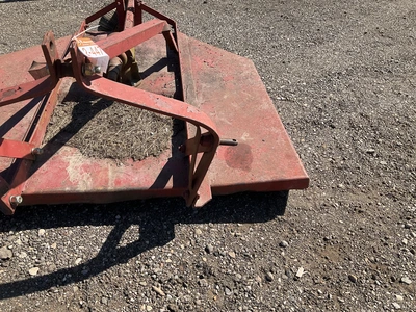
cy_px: 156
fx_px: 349
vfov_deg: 48.2
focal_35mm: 29
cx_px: 208
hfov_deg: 61.7
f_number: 1.8
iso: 25
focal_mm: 3
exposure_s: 1/978
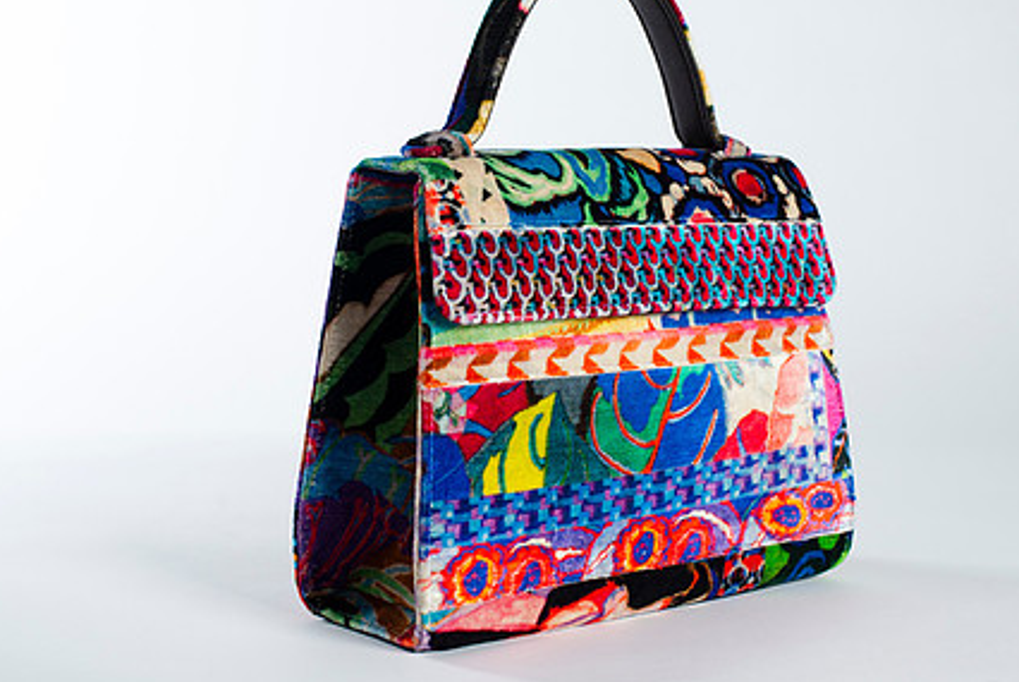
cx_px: 505
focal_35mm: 68
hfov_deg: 29.6
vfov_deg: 20.1
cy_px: 298
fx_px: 1927
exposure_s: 1/200
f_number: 7.1
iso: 200
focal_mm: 50
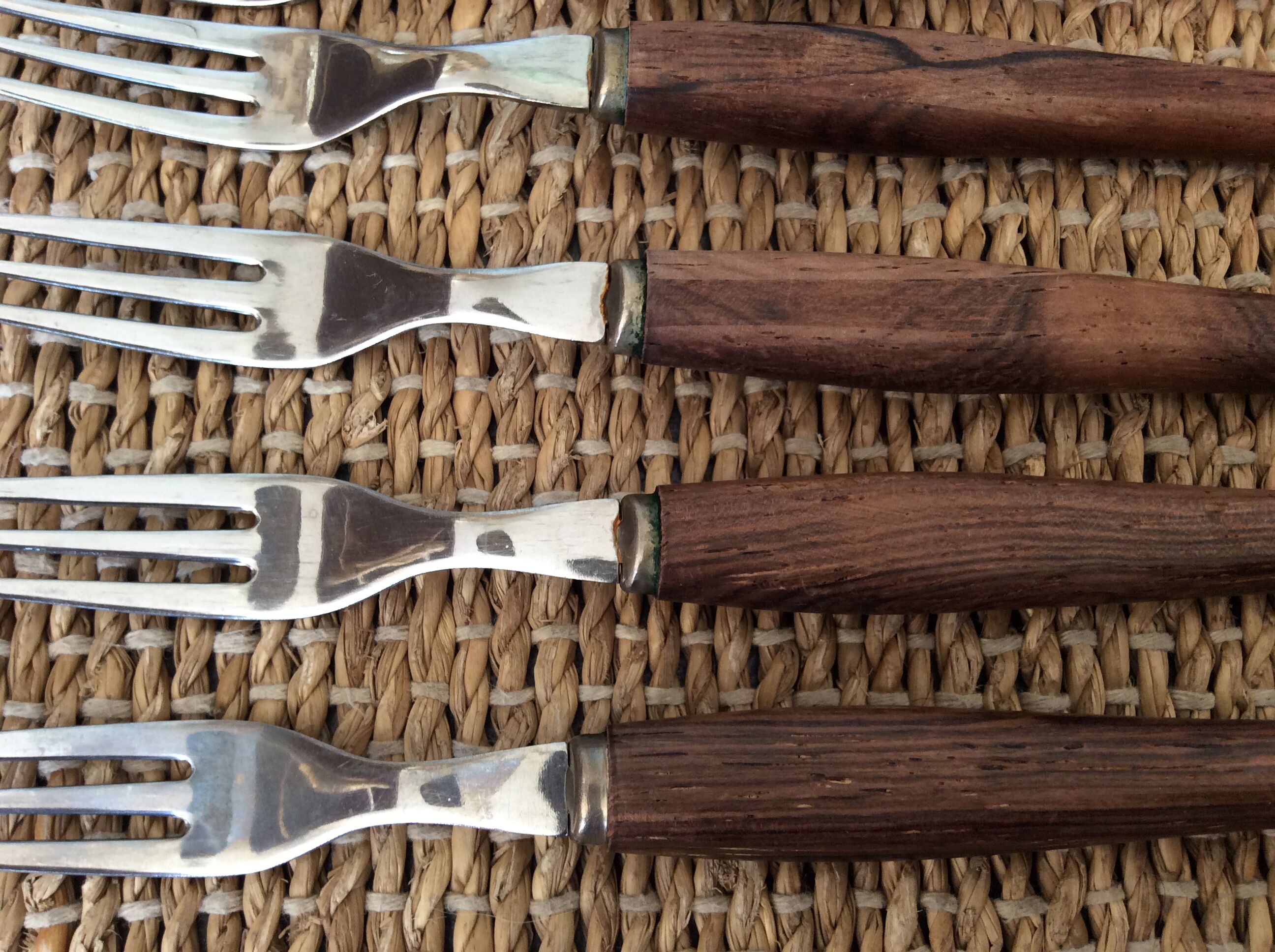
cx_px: 638
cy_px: 476
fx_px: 1177
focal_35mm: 32
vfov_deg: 44.1
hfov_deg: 56.9
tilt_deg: -77.3
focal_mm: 3.3
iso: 64
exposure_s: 1/24
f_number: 2.4
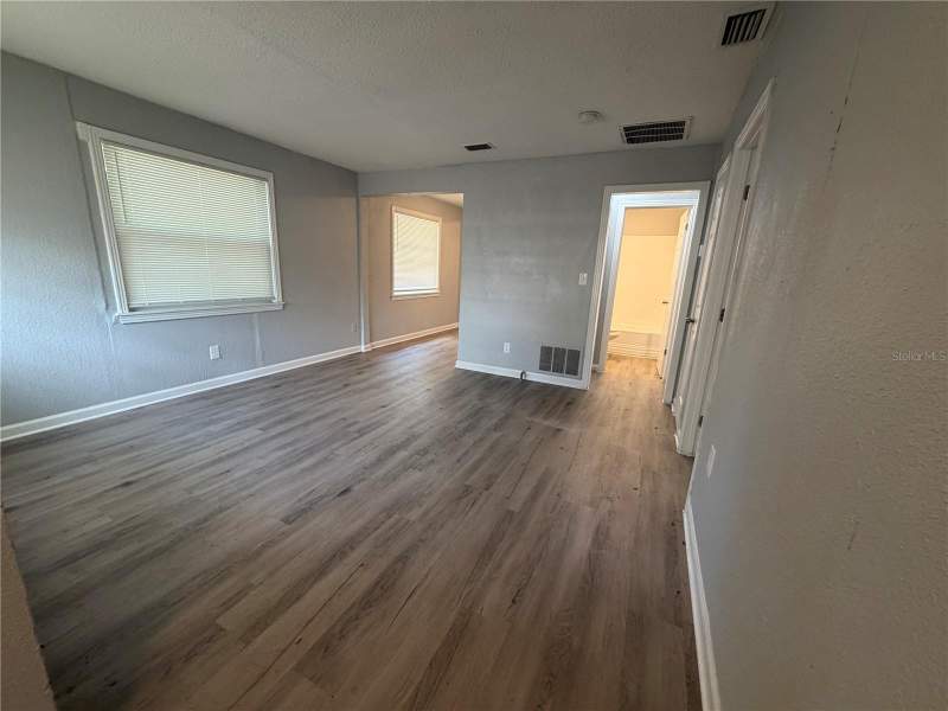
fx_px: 383
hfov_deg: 102.1
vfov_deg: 85.7
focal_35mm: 14
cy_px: 356
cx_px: 474
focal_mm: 2.22
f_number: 2.2
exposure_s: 1/60
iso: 200
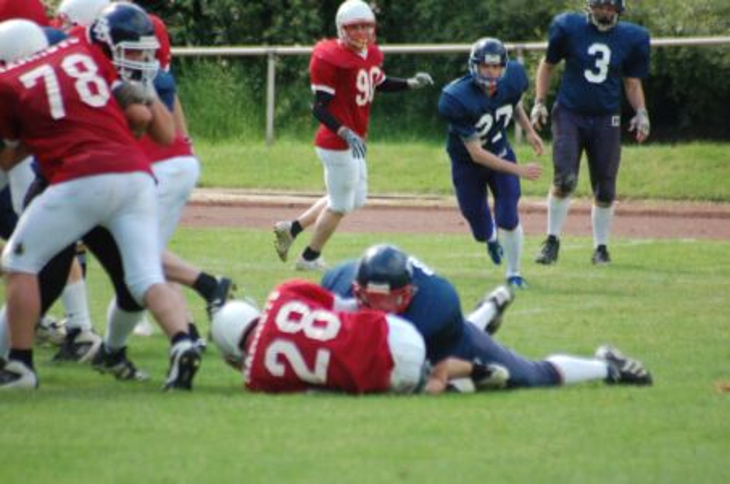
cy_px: 242
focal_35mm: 450
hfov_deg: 4.6
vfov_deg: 3.0
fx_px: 9106
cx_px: 365
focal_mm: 300
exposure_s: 1/500
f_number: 5.6
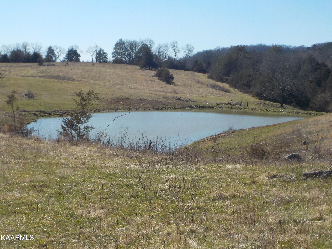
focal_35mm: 71
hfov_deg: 27.4
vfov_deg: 20.7
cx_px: 166
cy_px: 124
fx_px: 681
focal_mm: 9.7
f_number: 5.3
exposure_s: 1/640
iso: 125
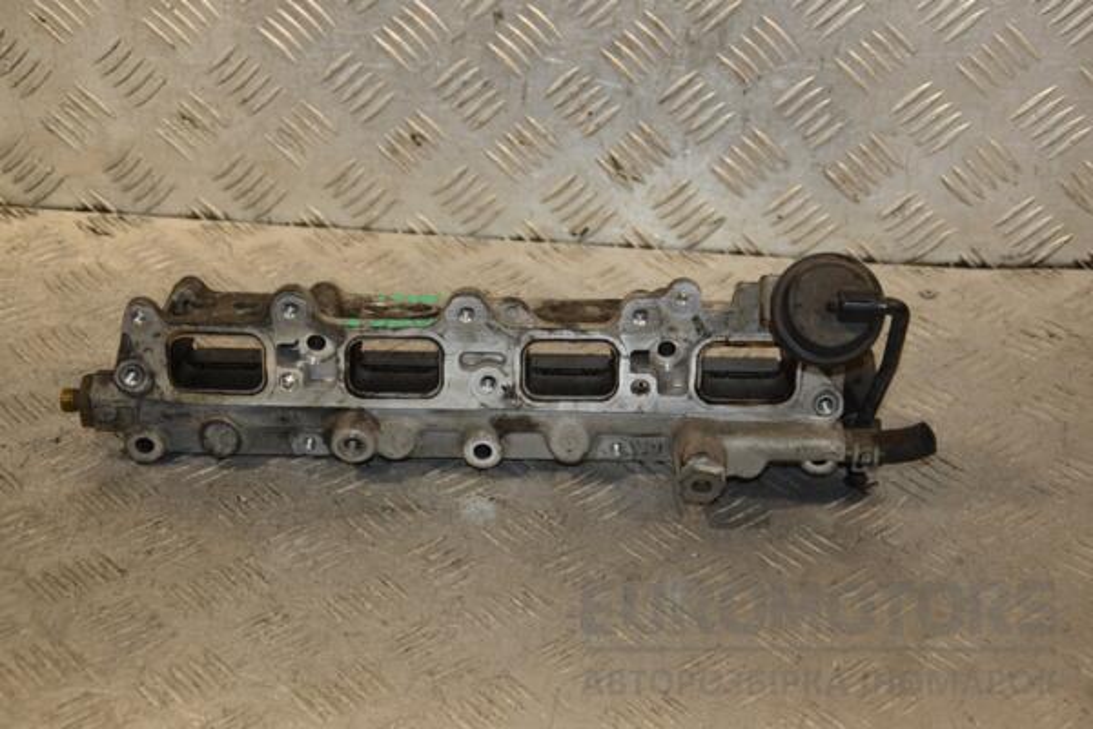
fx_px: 2186
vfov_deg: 18.9
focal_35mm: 72
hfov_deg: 28.1
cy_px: 364
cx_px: 546
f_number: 4.8
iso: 800
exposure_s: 1/200
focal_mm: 48
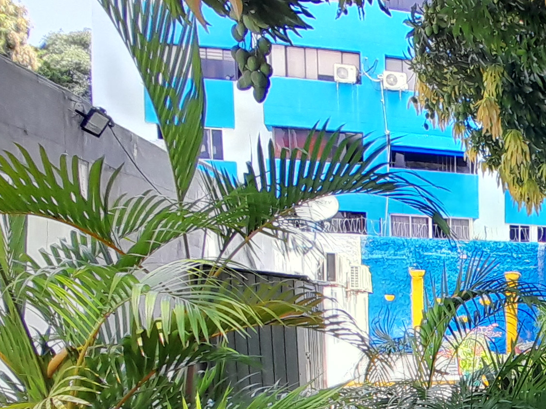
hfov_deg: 40.5
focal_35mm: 39
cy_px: 410
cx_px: 571
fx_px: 615
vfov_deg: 33.6
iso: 40
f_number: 2.2
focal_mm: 1.46
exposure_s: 1/256
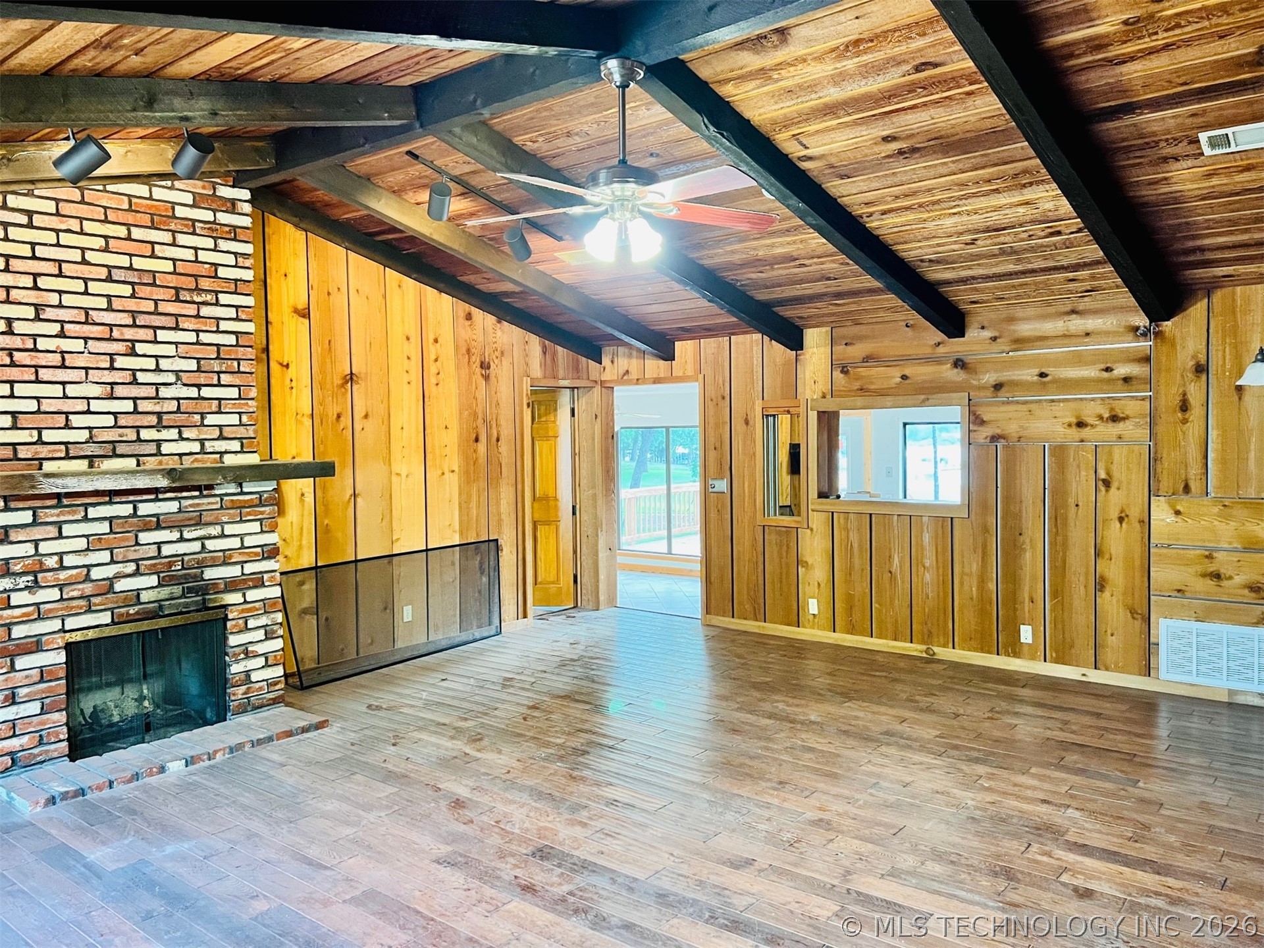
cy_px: 474
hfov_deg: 67.3
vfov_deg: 53.1
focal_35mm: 26
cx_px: 632
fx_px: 949
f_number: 1.5
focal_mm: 5.7
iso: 250
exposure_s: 1/60
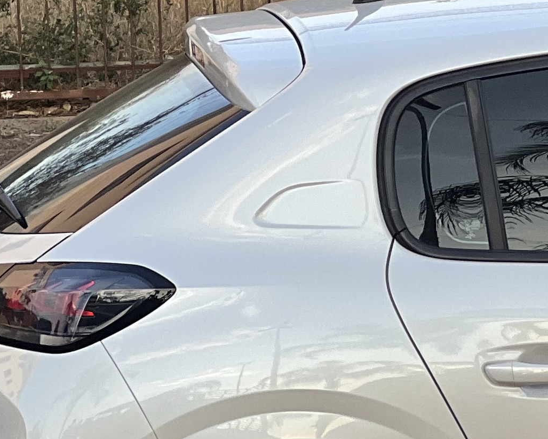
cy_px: 126
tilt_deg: -4.0
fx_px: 4785
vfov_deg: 5.2
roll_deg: +2.0
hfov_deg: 6.4
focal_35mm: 295
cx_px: 899
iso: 32
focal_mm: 9
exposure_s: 1/121
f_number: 2.8
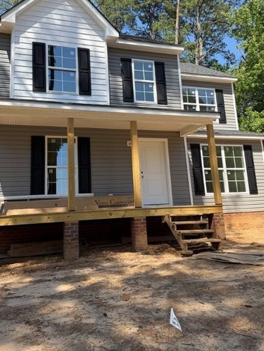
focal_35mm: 31
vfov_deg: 57.9
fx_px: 315
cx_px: 121
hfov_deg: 45.4
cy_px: 140
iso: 80
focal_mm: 6.76
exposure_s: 1/1361
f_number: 1.78
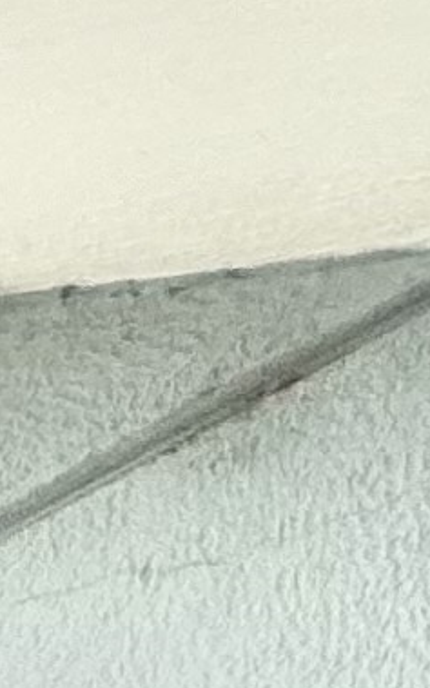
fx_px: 2961
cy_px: 2325
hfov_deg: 5.3
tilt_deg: +4.5
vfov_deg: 9.2
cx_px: -2038
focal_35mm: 158
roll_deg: -3.5
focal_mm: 2.22
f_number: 2.2
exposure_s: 1/1477
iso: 50
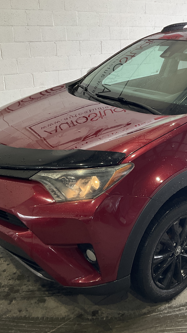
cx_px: 156
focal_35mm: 43
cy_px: 167
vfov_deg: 47.4
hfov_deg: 27.0
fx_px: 379
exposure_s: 1/122
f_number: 1.8
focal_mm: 3
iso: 50
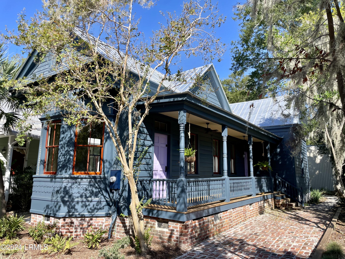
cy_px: 130
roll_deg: -0.7
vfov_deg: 53.1
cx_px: 172
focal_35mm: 26
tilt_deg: +10.2
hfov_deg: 67.3
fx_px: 259
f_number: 1.6
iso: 32
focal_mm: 4.2
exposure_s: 1/1490
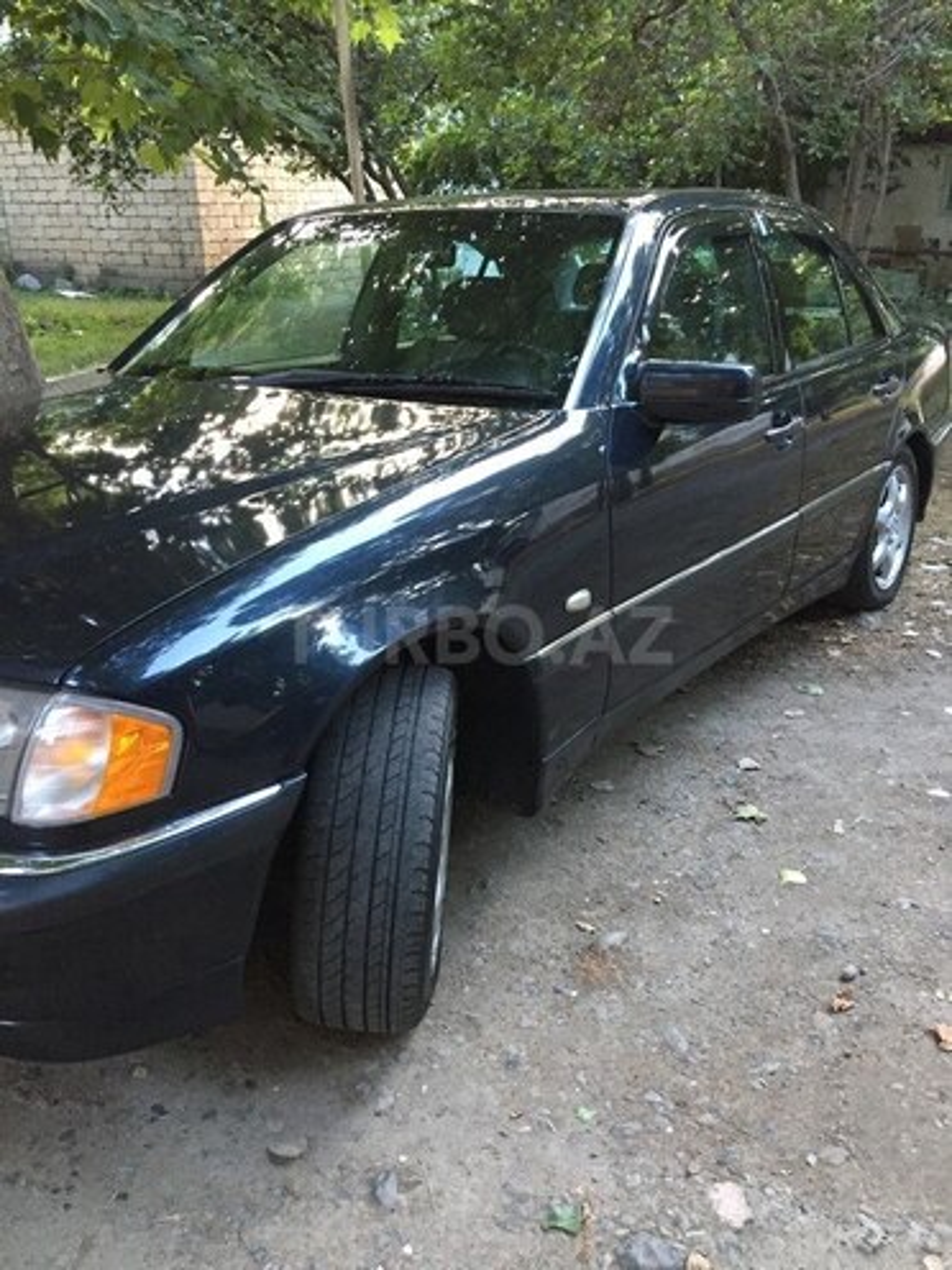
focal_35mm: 29
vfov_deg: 61.7
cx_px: 476
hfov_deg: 48.2
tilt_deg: -21.4
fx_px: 1063
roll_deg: +1.1
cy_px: 635
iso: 250
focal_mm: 4.15
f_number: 2.2
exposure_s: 1/17
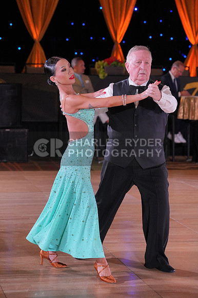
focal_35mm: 92
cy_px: 149
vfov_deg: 22.2
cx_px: 99
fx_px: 760
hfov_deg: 14.8
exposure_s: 1/400
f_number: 4
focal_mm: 92
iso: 2000
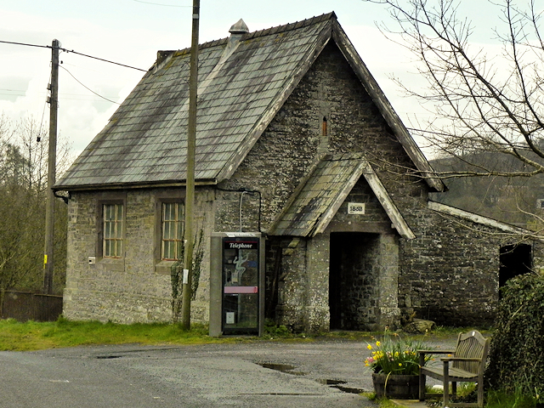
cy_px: 204
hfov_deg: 16.8
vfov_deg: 12.7
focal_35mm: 117
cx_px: 272
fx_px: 1839
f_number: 6.3
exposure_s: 1/644
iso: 400
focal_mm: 20.8
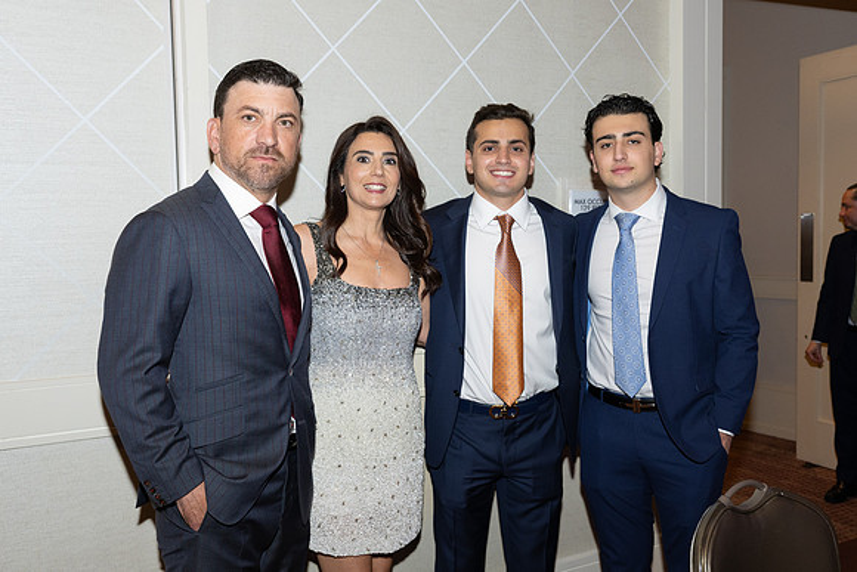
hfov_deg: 52.6
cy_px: 295
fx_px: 867
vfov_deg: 36.5
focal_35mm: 36
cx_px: 454
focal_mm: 28.5
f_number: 5.6
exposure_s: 1/100
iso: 800
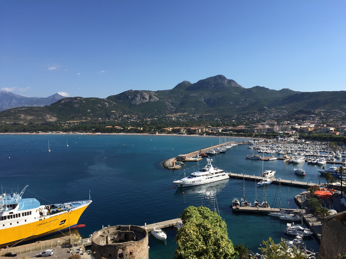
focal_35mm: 29
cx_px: 173
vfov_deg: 48.2
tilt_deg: -2.1
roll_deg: +0.0
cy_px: 130
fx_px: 290
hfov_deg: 61.7
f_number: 2.2
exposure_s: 1/1883
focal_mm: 4.15
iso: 32
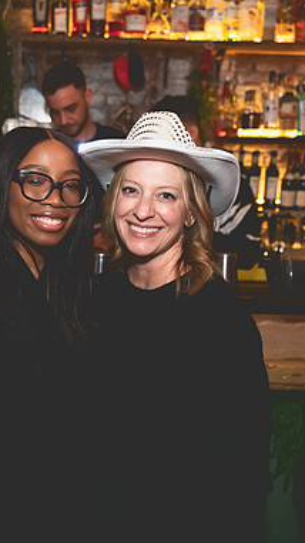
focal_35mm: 46
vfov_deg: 44.6
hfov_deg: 25.7
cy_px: 262
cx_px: 83
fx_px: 662
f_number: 3.2
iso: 3200
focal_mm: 26.5
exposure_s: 1/100
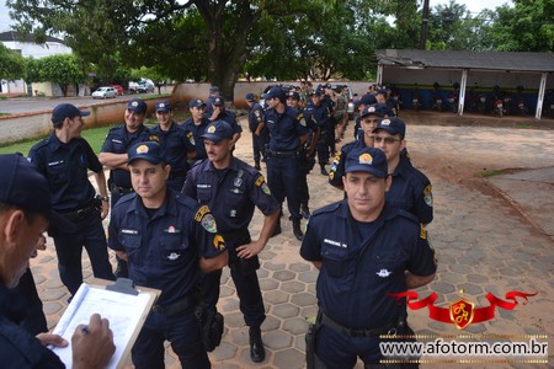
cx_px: 277
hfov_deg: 61.9
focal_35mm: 30
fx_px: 462
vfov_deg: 43.6
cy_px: 184
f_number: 5.6
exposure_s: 1/125
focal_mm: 20
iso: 200
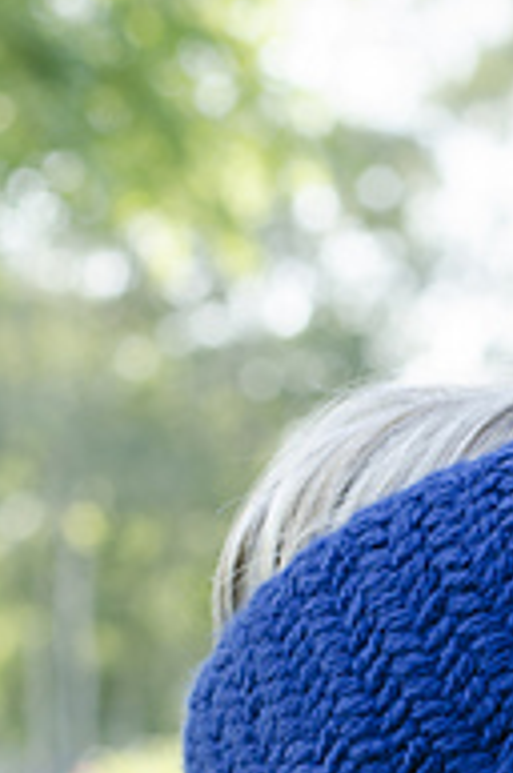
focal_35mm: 249
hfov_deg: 5.5
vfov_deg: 8.2
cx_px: 645
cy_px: 865
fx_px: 5341
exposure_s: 1/125
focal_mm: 50
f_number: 5
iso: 250
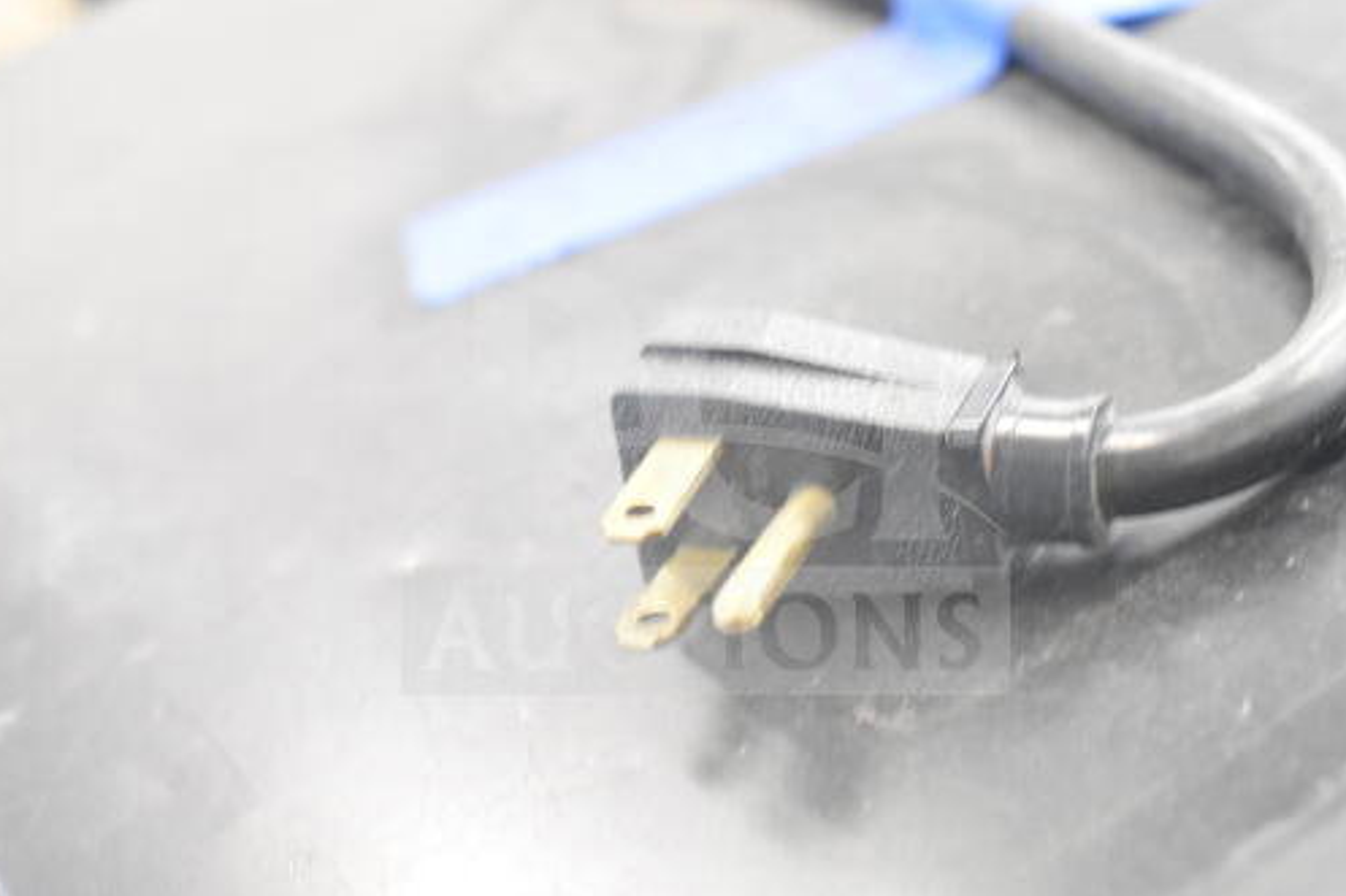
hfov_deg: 28.8
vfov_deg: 19.4
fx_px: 2616
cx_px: 704
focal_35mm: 70
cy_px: 480
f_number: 4.8
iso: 5000
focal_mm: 38
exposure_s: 1/60
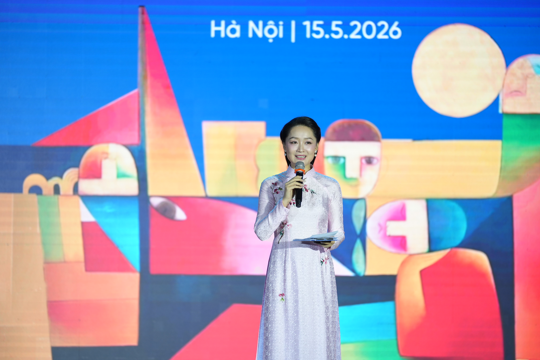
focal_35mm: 150
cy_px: 180
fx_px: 2250
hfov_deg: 13.7
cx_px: 270
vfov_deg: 9.1
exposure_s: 1/160
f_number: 2
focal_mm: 150
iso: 200
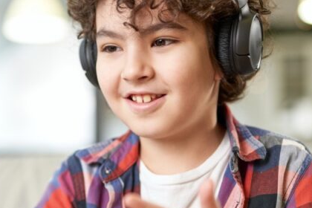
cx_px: 49
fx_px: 1057
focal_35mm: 122
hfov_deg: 16.6
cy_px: 157
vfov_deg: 11.2
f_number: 1.4
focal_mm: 50
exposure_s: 1/160
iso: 400
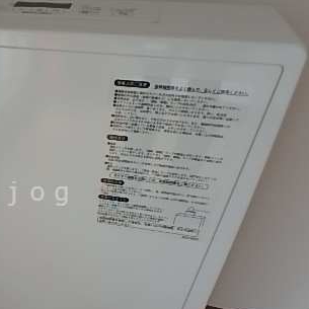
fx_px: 394
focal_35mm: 39
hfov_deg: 38.3
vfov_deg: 42.5
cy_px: 194
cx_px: 4
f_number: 3.5
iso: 200
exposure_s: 1/40
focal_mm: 3.7
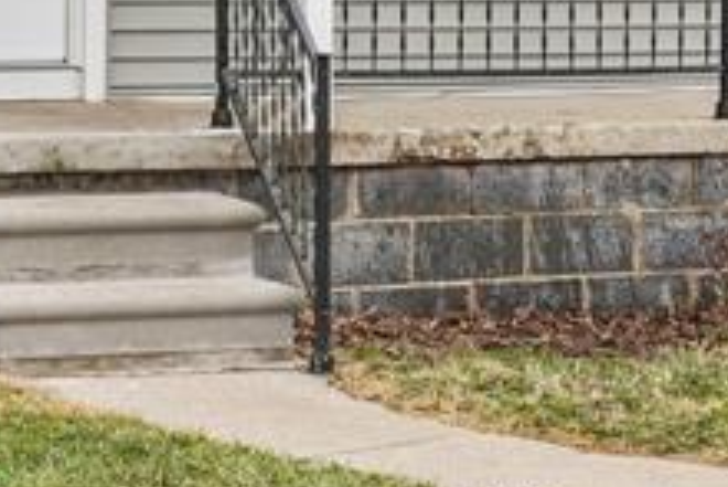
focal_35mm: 144
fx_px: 2914
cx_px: 10
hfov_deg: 14.0
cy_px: -325
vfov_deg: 9.2
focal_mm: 31
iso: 400
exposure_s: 1/400
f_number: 8
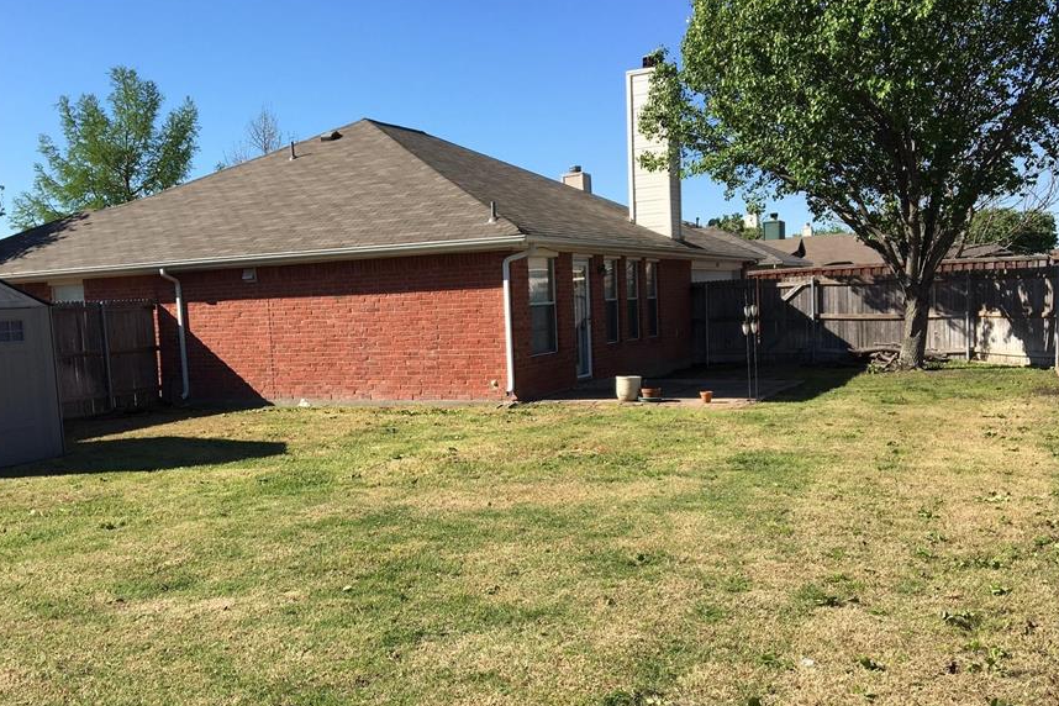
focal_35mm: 36
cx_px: 439
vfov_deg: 36.8
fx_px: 1059
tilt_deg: -4.7
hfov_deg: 52.9
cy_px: 397
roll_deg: +2.5
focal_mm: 4.15
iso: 25
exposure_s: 1/1304
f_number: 2.2
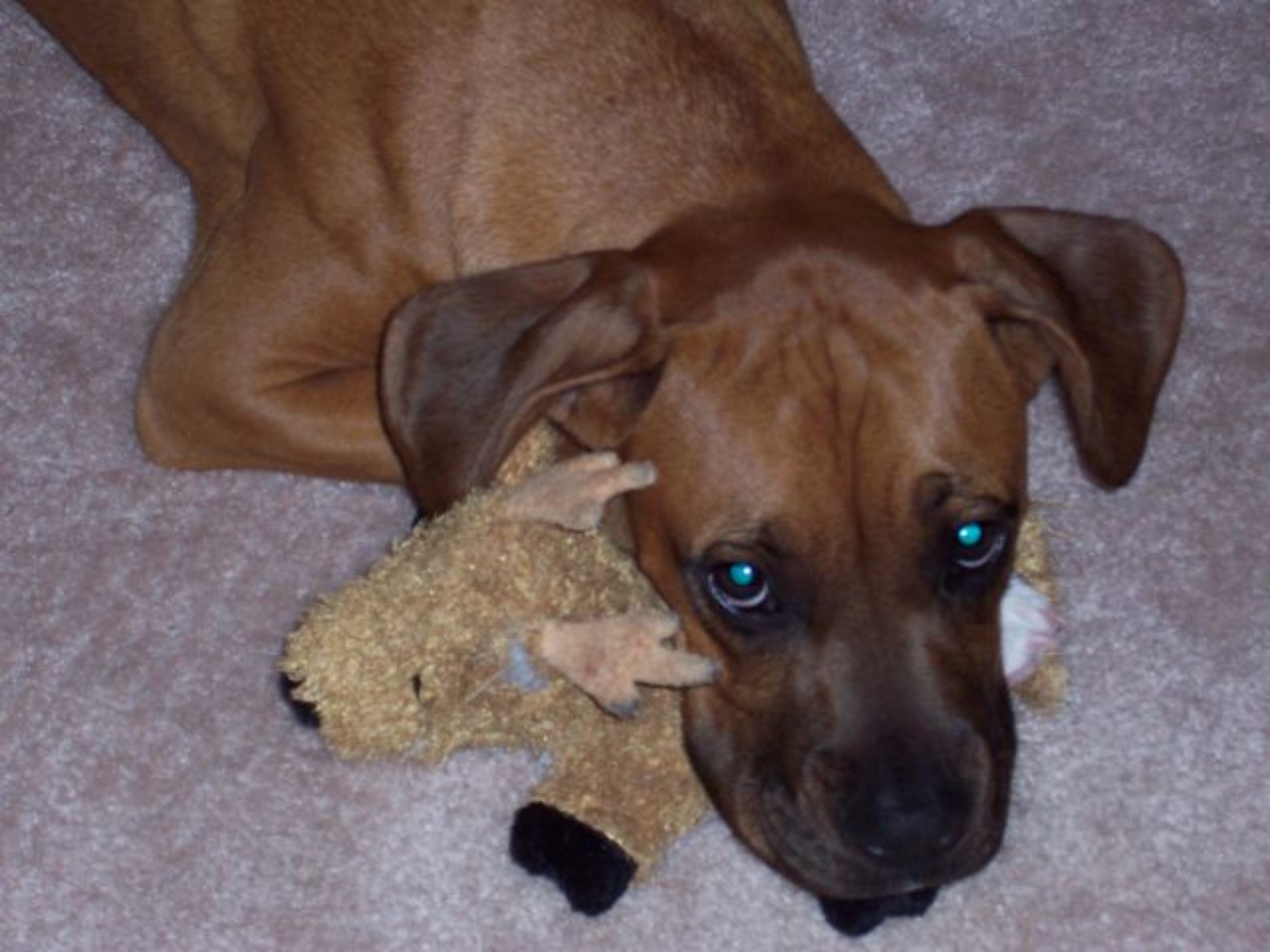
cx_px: 635
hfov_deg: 19.3
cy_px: 476
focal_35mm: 102
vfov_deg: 14.5
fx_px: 3742
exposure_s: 1/90
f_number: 4.6
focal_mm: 16.8
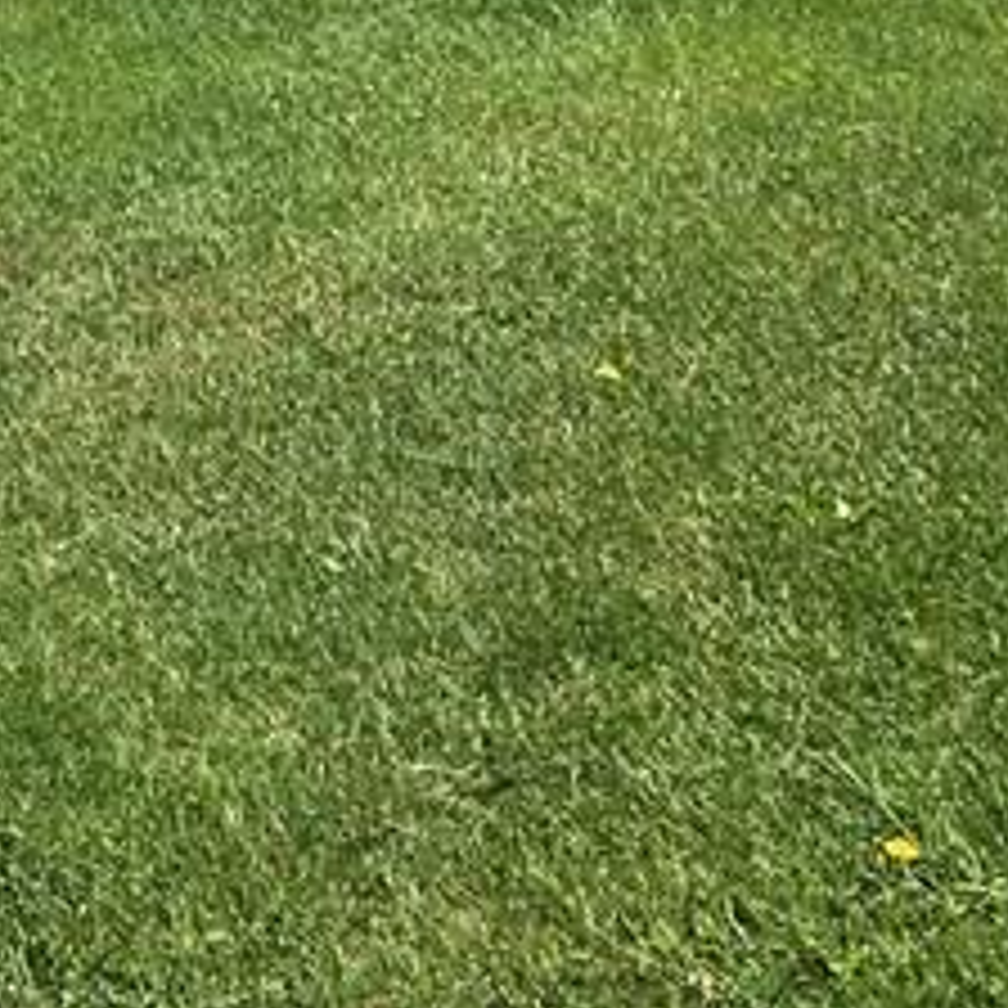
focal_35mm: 117
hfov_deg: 13.2
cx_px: -882
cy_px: -634
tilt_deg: +2.9
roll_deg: +2.7
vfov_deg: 13.7
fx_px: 3855
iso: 25
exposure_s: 1/2262
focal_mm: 4.15
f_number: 2.2
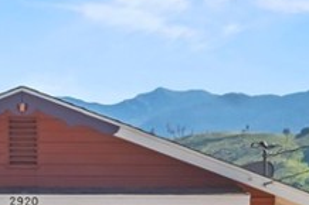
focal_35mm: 160
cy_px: 303
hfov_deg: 12.6
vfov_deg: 8.4
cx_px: -24
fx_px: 1372
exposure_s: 1/250
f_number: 9
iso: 250
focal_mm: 22.9
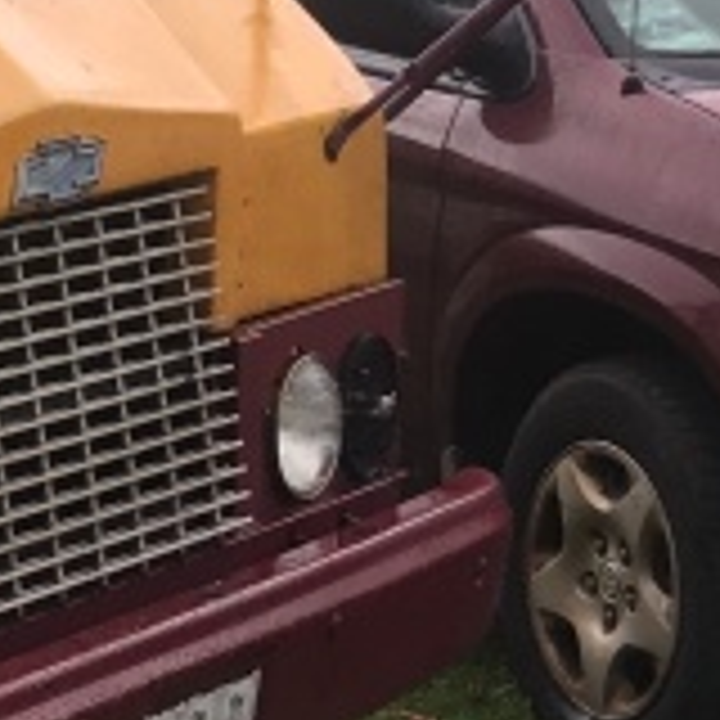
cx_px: -1246
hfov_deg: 9.1
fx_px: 3859
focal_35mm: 164
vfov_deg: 10.6
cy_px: 230
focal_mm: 4.15
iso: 25
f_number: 2.2
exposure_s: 1/396
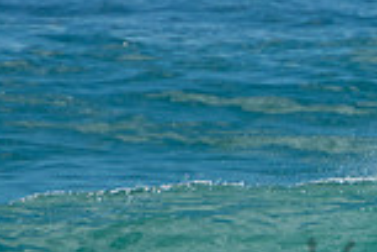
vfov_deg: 0.6
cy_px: 256
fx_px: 23760
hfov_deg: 0.9
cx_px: 562
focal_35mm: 2269
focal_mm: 400
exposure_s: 1/1250
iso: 140
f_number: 5.6
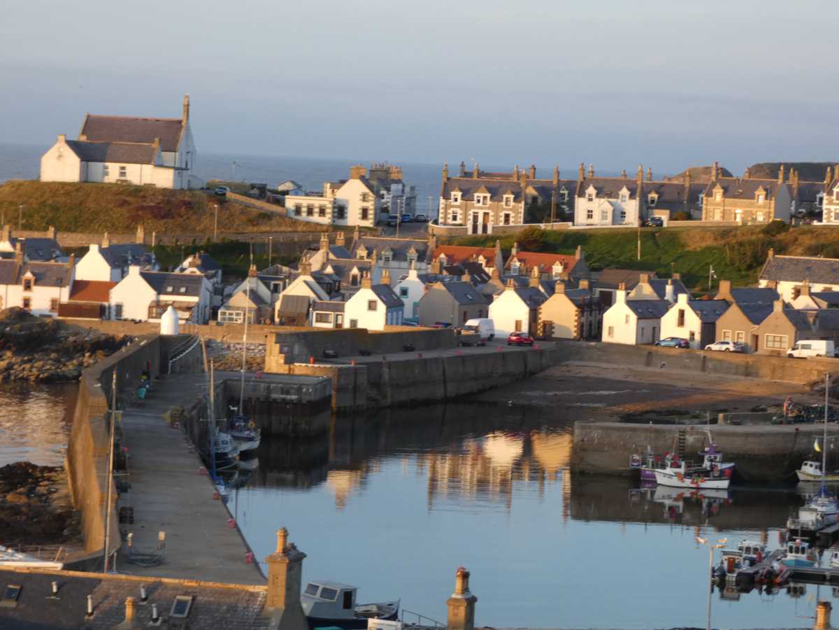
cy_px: 315
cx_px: 420
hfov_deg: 14.6
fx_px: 3272
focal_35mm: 135
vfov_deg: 11.0
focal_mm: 24.2
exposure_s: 1/80
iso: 160
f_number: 5.3
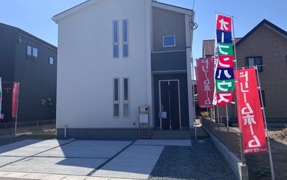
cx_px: 131
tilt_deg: +7.5
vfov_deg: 38.3
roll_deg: +1.5
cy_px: 80
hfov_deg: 58.1
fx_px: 258
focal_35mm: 33
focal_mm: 3.99
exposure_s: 1/3247
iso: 32
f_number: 1.8
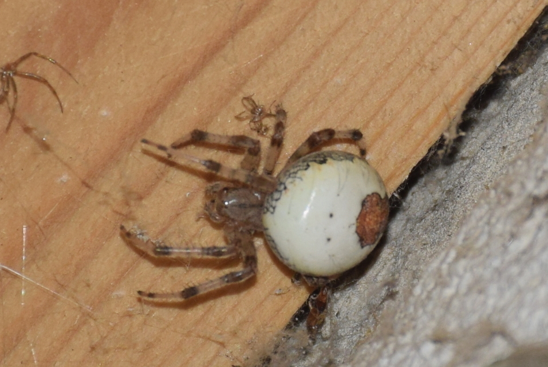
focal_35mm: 210
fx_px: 3200
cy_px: 184
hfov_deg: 9.8
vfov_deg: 6.6
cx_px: 274
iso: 320
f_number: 5.6
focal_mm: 140
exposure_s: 1/60
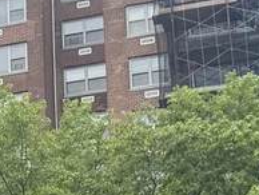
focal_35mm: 158
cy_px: 278
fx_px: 1184
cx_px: -175
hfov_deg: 11.7
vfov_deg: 9.2
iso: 80
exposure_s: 1/876
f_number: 1.78
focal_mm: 6.76
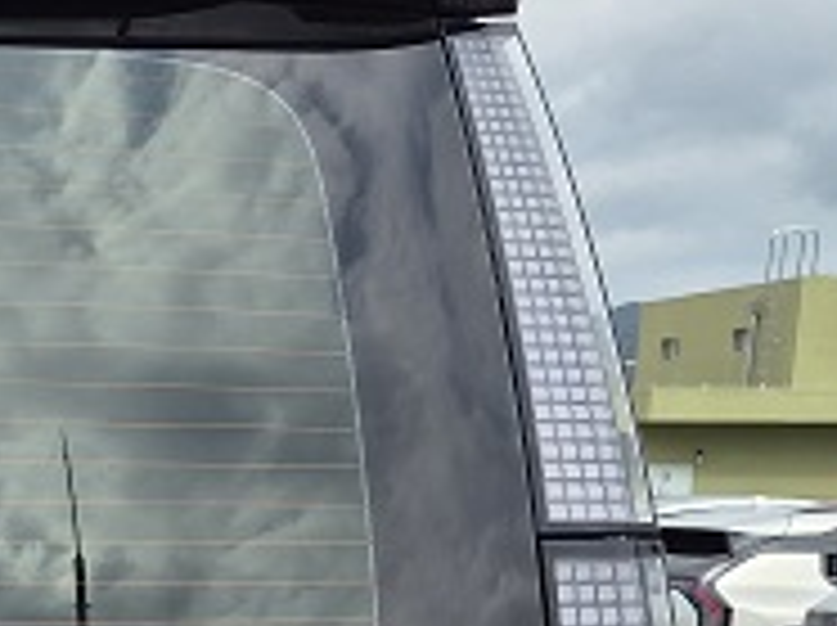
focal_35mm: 99
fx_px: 2391
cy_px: 932
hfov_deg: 17.2
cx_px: -540
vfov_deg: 14.0
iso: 50
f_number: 1.8
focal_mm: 5.4
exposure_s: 1/1776
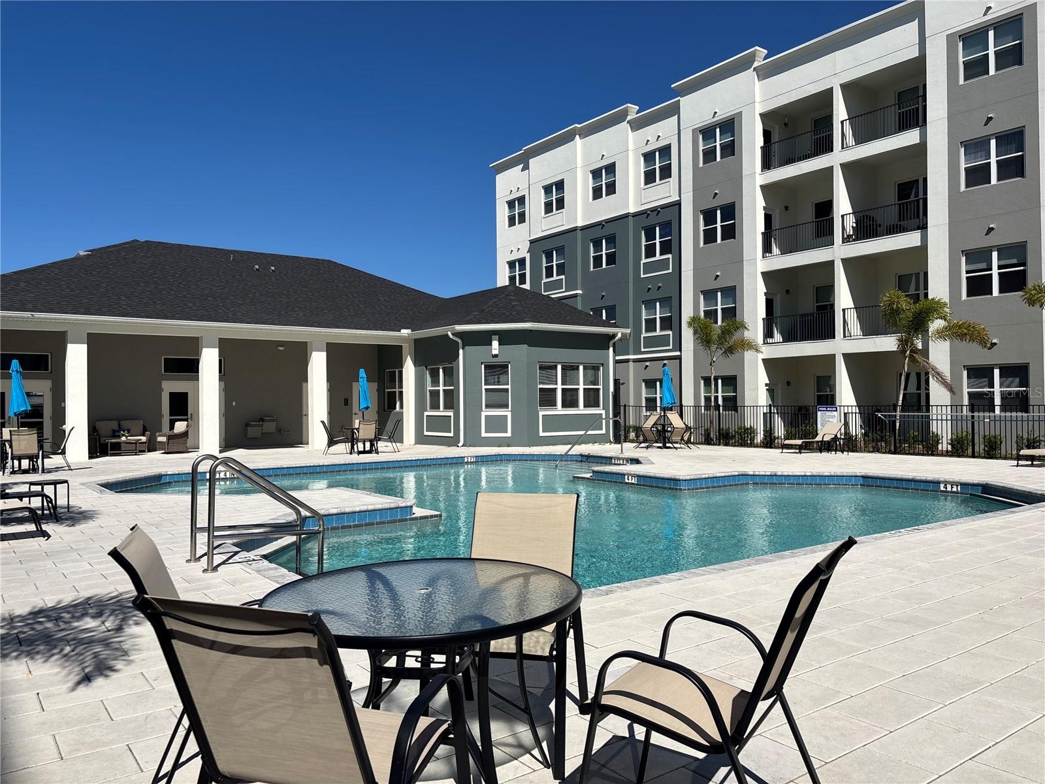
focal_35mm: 26
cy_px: 392
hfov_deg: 67.3
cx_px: 522
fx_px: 785
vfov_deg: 53.1
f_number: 1.6
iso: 50
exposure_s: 1/6711
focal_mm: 5.96
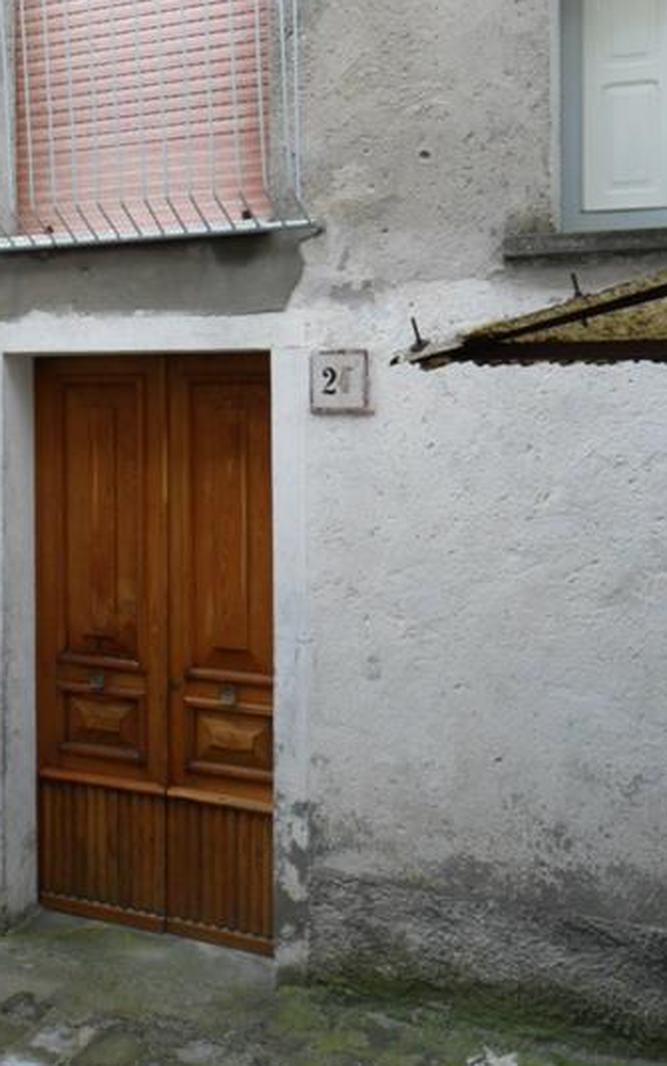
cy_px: 392
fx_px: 1192
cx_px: 135
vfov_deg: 47.7
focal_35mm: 41
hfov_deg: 30.5
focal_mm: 4.9
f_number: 3.5
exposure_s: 1/180
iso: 100
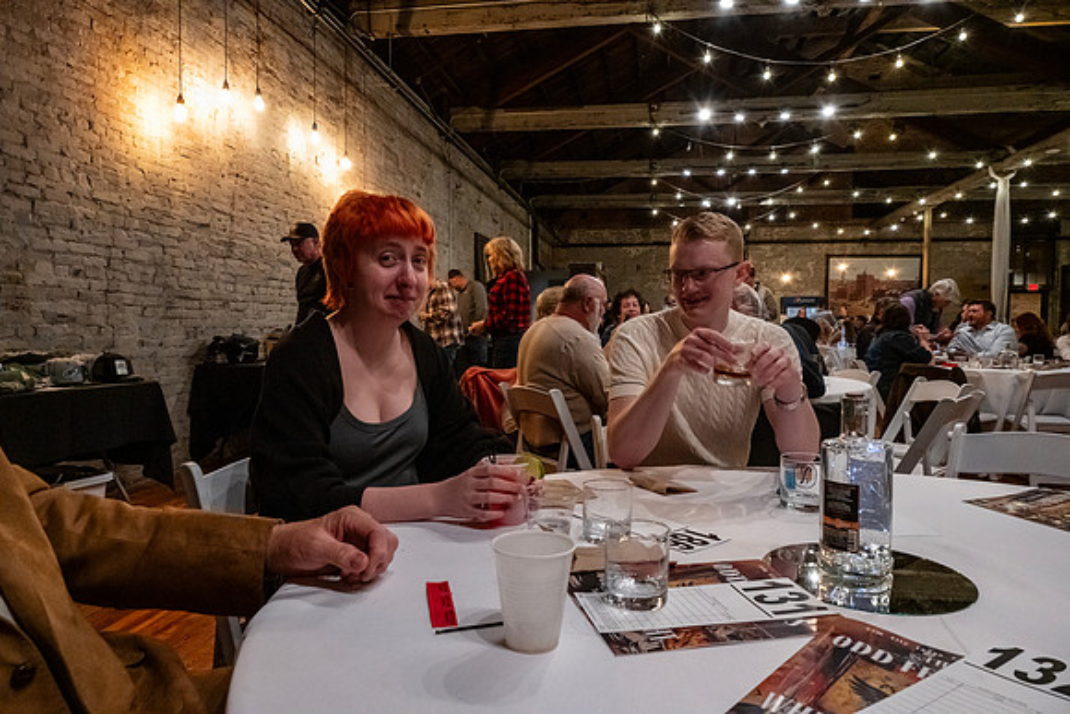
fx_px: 713
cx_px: 535
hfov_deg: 73.7
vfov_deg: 53.2
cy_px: 357
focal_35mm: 24
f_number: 9
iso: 6400
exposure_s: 1/40
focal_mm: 24
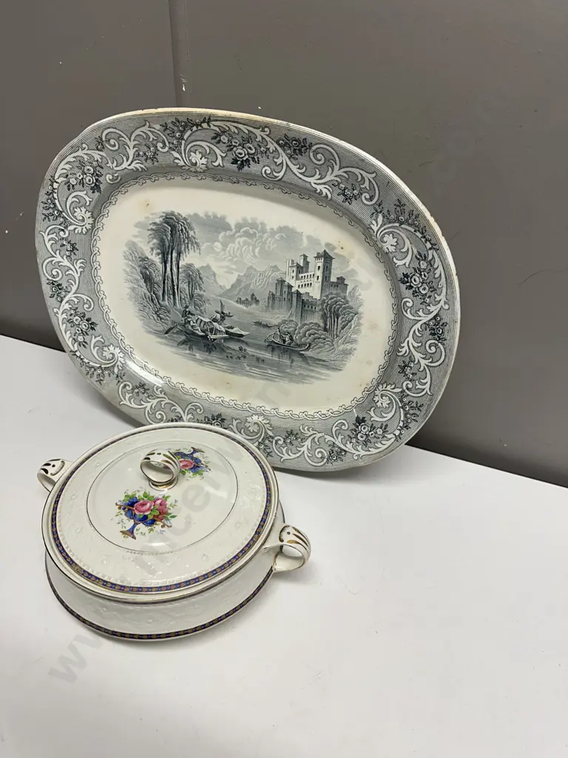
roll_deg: -4.3
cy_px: 379
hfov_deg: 56.8
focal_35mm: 24
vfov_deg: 71.6
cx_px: 284
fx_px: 525
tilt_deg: -35.8
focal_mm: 6.86
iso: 80
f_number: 1.78
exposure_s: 1/100
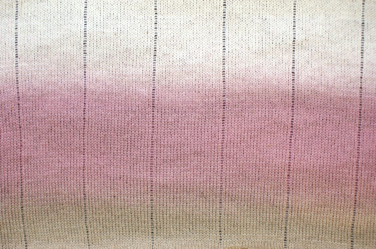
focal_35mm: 42
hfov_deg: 46.5
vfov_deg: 31.8
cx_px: 188
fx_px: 438
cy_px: 124
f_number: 5.6
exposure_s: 1/60
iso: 400
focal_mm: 28
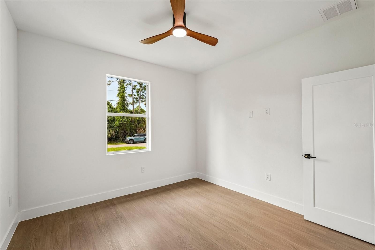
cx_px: 188
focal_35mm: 16
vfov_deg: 73.7
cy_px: 125
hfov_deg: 96.7
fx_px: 167
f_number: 8
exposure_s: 1/80
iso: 400
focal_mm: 16
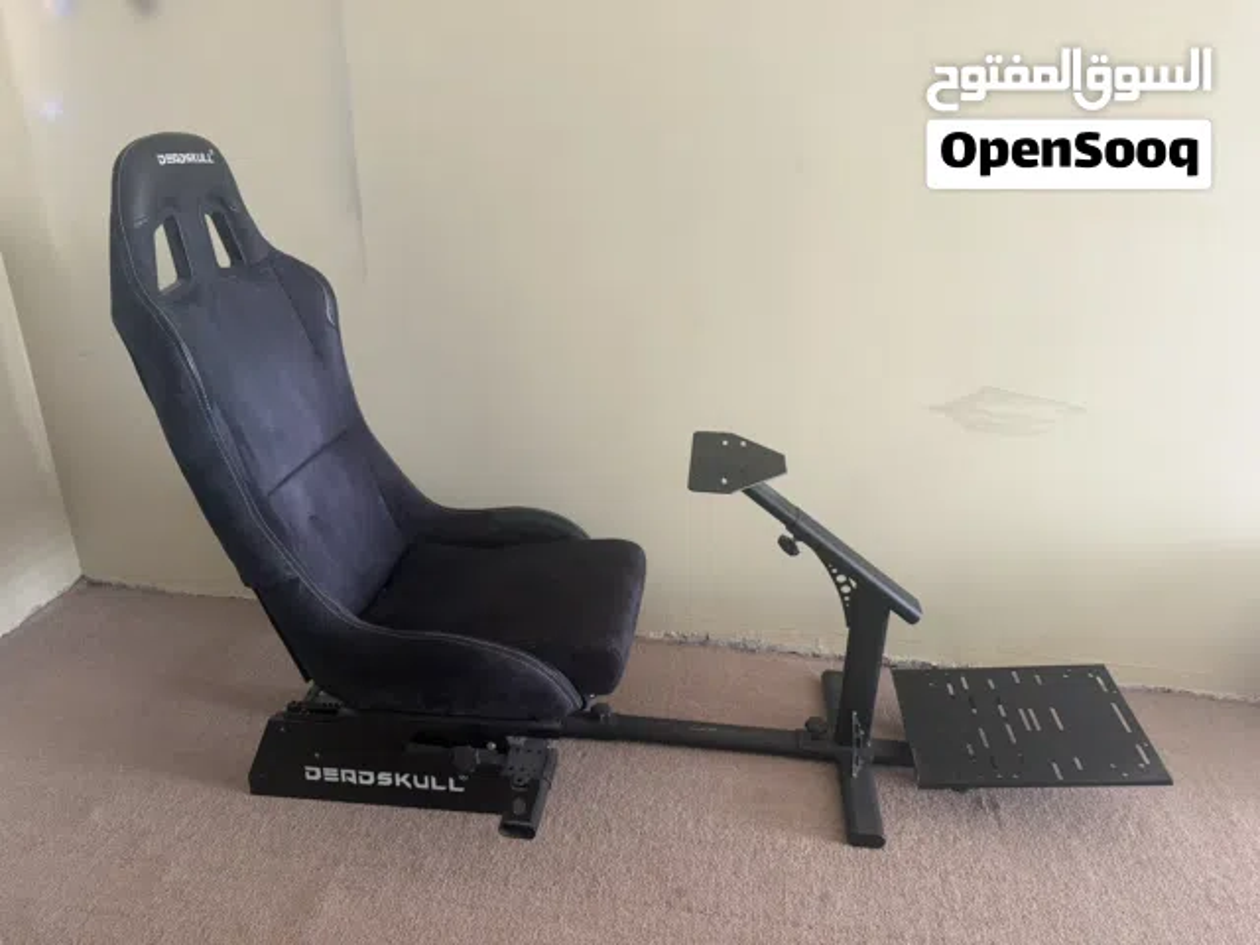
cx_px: 630
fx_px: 874
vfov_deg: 56.8
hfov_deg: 71.6
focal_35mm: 24
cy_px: 472
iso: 400
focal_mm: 6.76
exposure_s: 1/60
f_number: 1.78
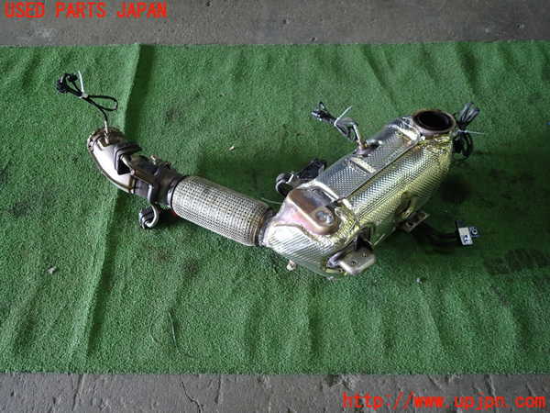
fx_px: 397
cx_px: 275
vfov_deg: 54.9
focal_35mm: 25
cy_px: 206
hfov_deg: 69.4
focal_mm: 4.5
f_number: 2
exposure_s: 1/40
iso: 200
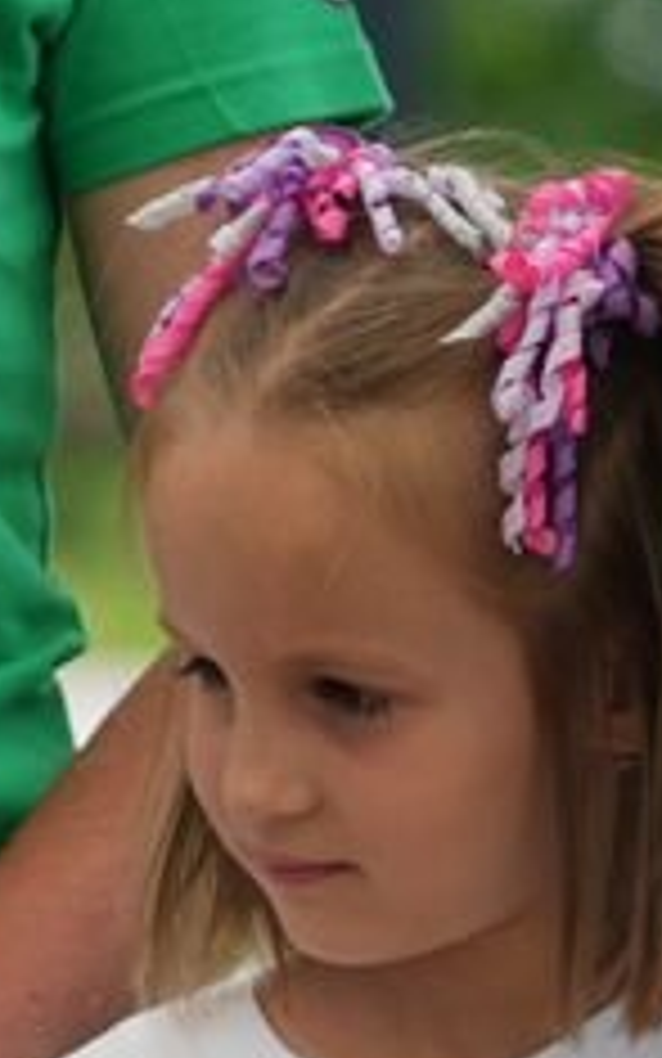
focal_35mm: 1067
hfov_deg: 1.2
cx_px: -144
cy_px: 1371
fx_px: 30782
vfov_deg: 2.0
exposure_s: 1/250
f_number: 6.3
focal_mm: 240
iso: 100
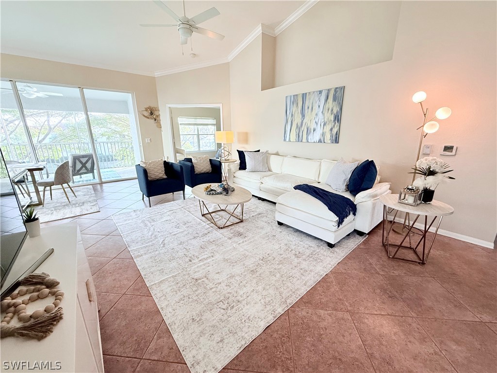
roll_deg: +0.3
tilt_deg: -15.0
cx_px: 248
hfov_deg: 102.1
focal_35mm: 14
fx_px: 201
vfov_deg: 85.7
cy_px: 186
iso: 200
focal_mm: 2.22
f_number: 2.2
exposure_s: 1/120
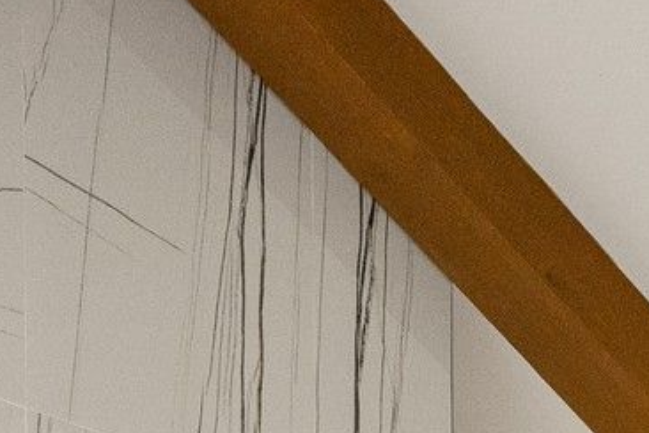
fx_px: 2590
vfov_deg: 7.8
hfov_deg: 13.8
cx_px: 823
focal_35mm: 144
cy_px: 1468
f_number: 7.1
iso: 640
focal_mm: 19.5
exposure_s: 1/100
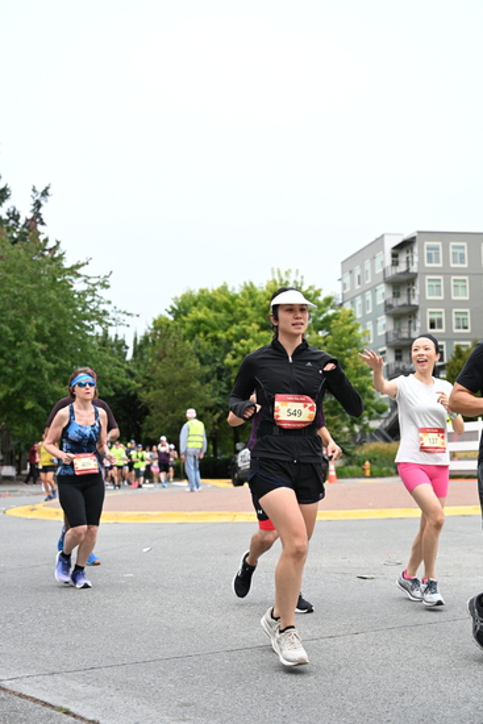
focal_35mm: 49
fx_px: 985
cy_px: 362
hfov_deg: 27.5
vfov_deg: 40.3
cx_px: 242
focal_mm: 49
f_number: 4
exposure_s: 1/800
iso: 1600
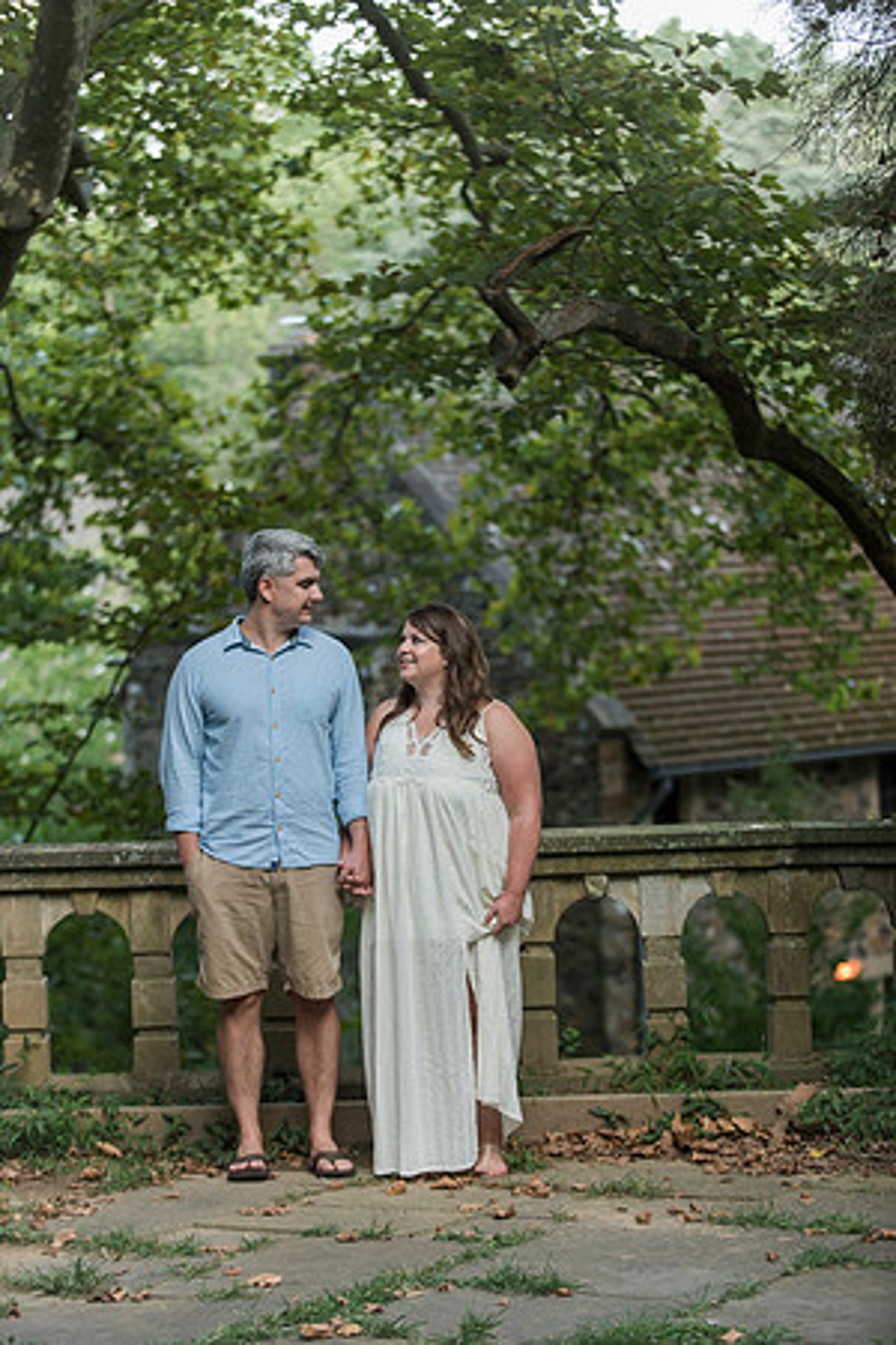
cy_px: 672
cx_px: 448
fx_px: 3546
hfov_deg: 14.4
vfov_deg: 21.5
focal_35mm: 95
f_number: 2.8
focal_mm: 95
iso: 800
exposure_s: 1/800
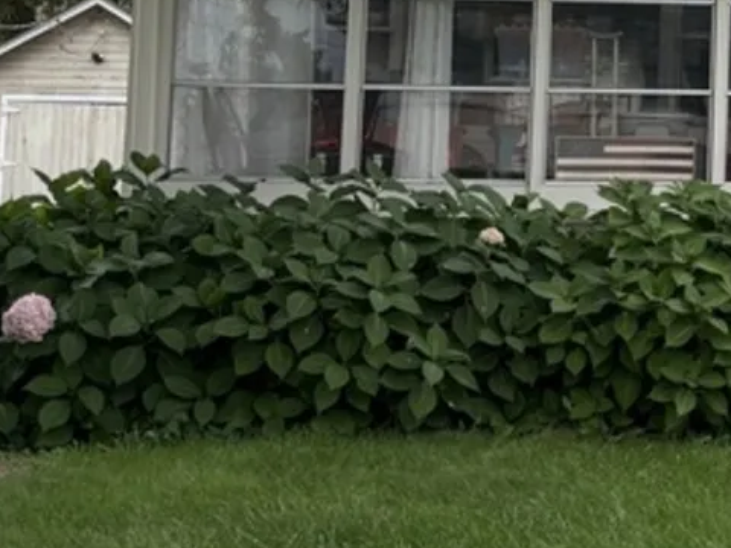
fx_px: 1647
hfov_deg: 22.3
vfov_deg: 18.1
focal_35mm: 78
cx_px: 968
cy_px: -72
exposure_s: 1/1311
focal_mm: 5.96
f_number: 1.6
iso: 50
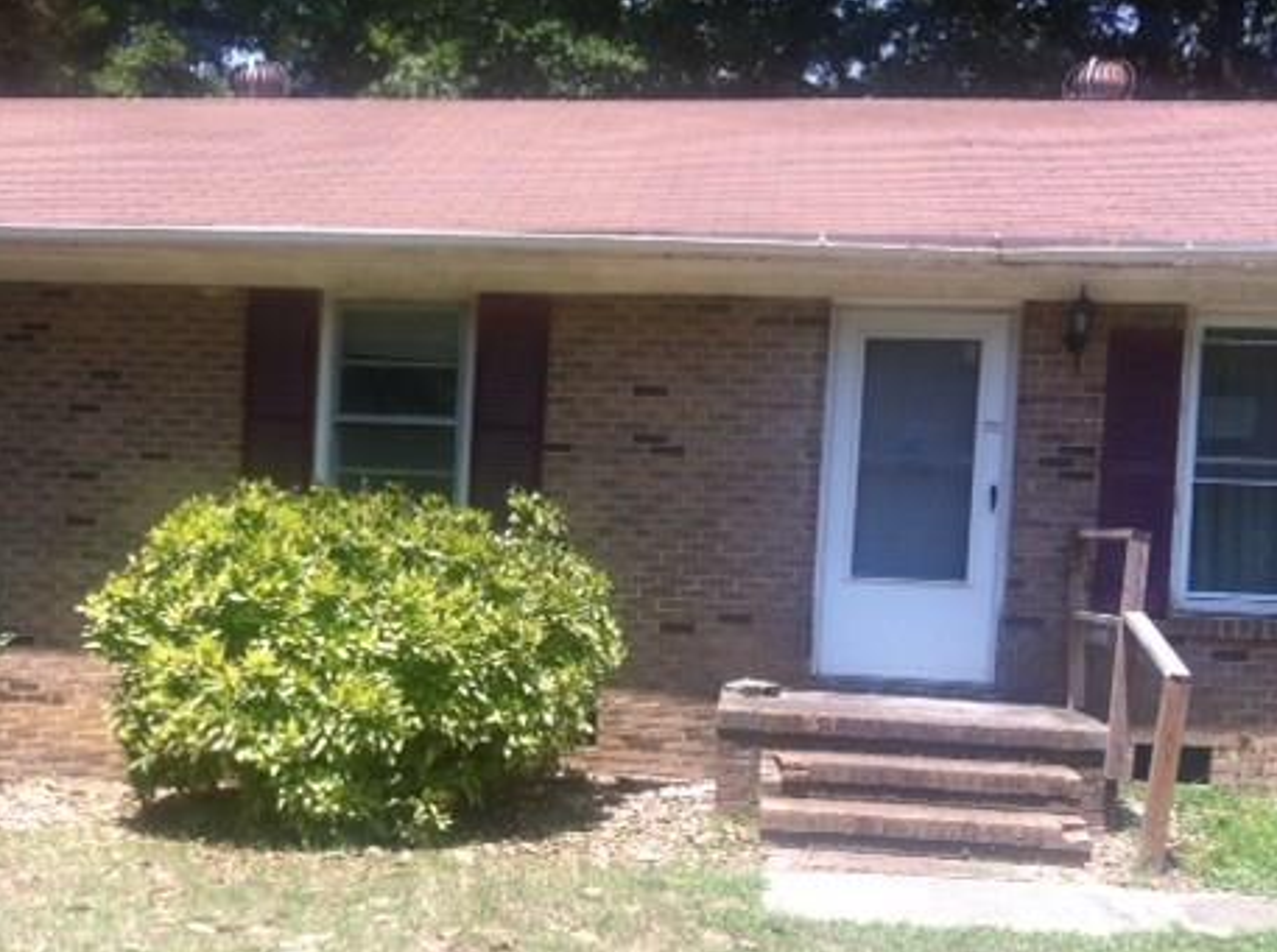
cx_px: 481
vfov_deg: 29.4
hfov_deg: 38.7
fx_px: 1804
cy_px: 617
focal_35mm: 49
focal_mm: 3.85
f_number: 2.8
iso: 80
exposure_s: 1/591
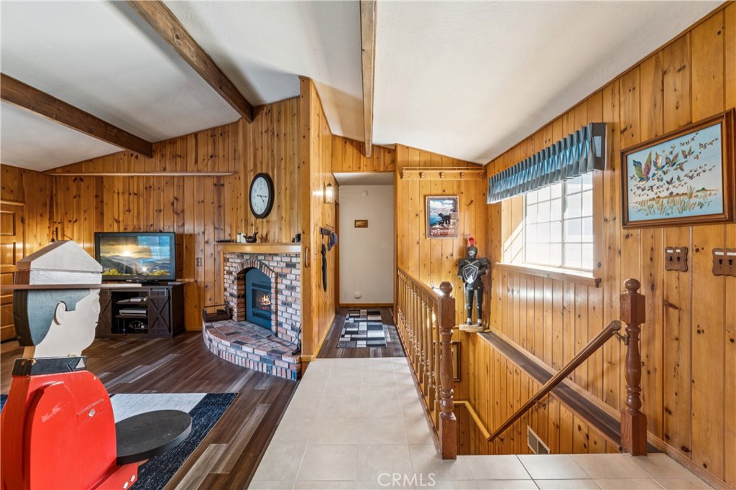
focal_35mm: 16
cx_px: 368
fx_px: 333
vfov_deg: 72.7
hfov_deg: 95.7
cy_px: 245
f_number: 13
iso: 100
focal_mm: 16.3
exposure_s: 1/1.25
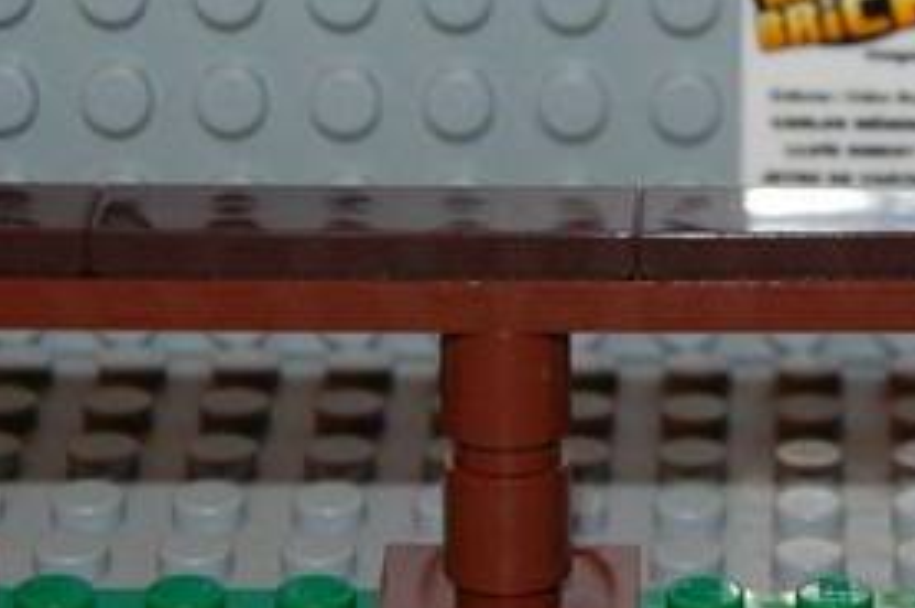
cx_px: 1150
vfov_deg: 6.9
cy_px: 235
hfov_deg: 10.2
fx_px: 5052
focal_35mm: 199
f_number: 5.3
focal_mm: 46
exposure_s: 1/60
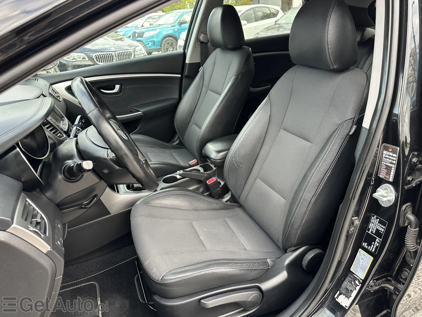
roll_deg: +0.7
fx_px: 293
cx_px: 211
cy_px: 158
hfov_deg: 71.6
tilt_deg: -22.9
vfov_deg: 56.8
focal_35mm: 24
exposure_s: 1/121
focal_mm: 6.86
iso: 160
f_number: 1.78
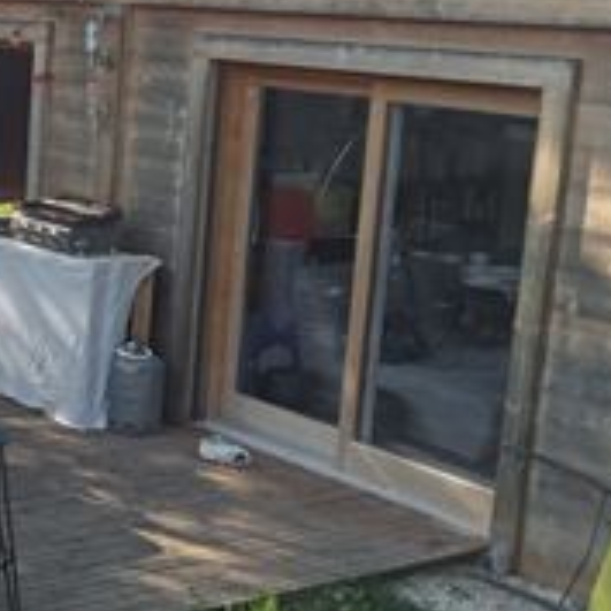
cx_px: -262
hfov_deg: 18.6
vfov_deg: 20.6
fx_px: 1677
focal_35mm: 84
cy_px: 283
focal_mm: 3.46
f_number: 2.2
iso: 100
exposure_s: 1/235
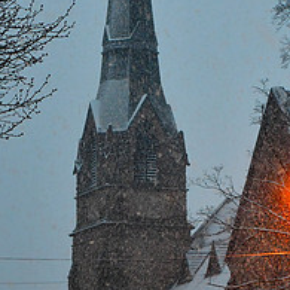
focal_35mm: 190
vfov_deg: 9.2
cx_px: 239
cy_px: 178
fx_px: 1801
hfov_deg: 9.2
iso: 2200
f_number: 5.6
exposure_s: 1/80
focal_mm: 50
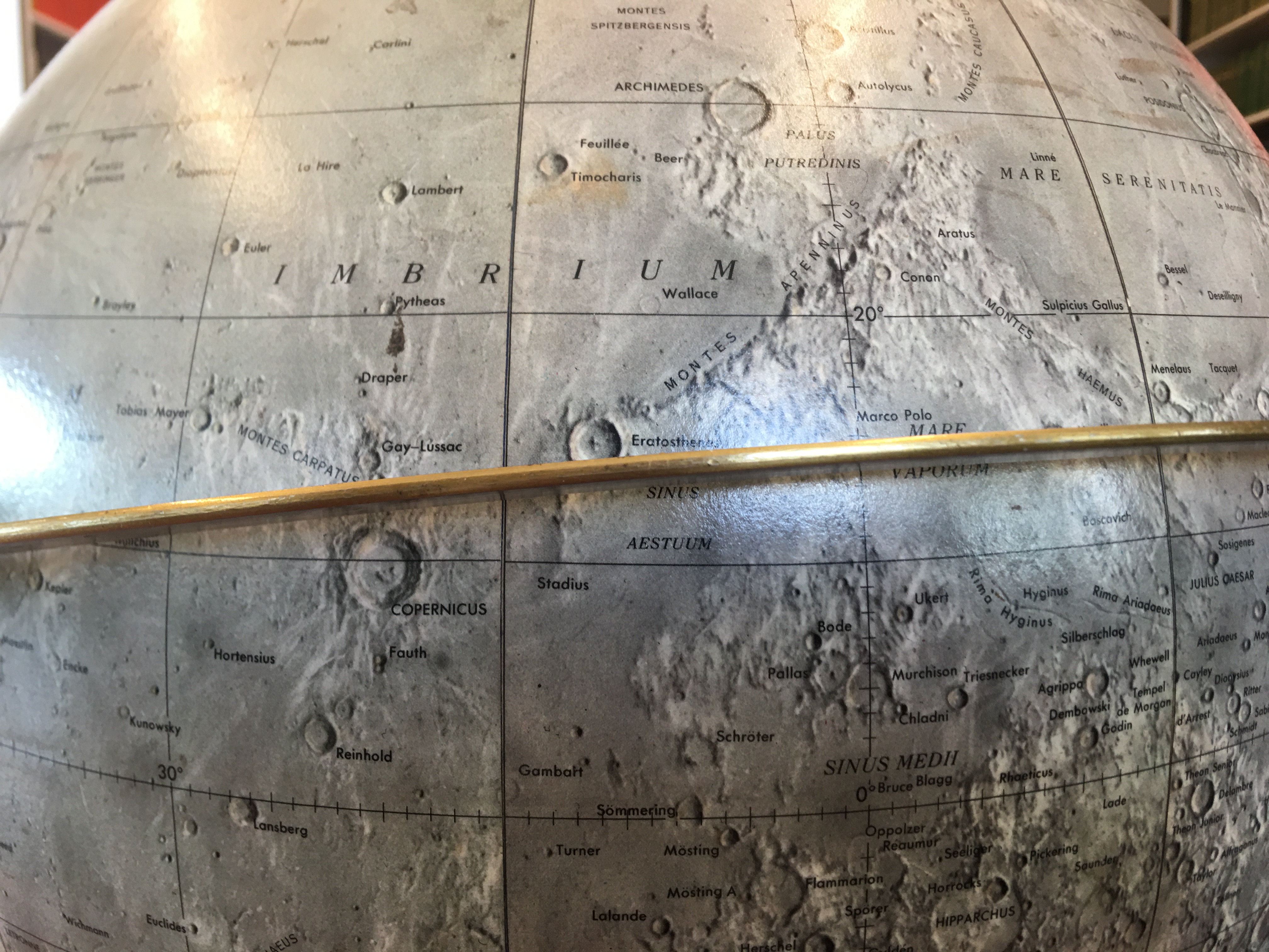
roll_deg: +0.8
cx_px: 634
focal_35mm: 29
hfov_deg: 61.7
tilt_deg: -4.9
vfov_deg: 48.2
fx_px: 1063
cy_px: 476
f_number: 2.2
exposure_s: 1/15
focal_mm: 4.15
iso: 25
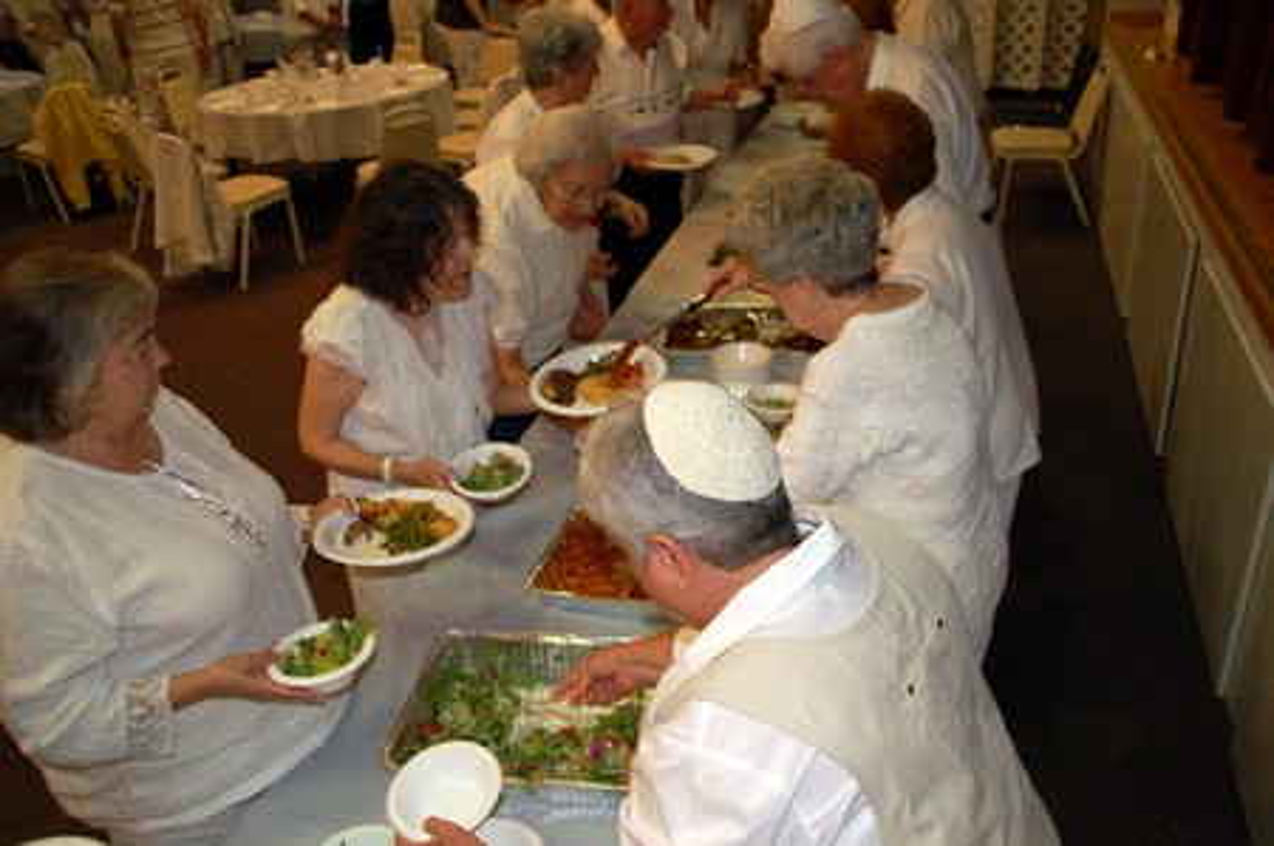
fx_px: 1167
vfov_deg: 39.9
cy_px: 423
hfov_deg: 57.3
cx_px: 637
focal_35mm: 33
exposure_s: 1/60
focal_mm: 22
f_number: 4
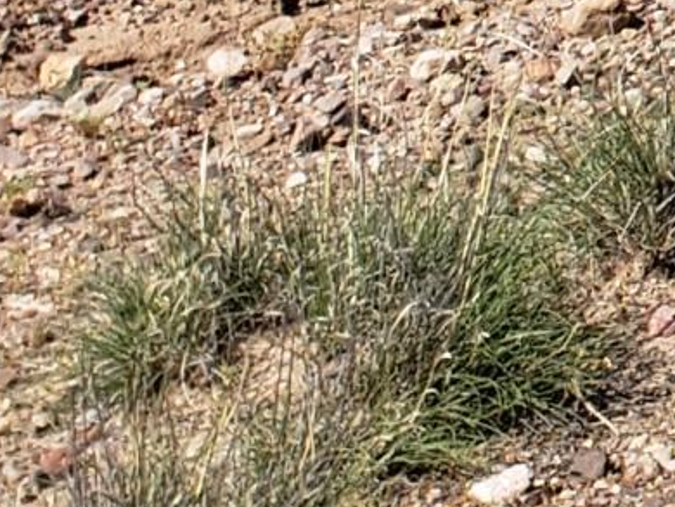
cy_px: -1121
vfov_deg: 6.6
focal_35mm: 200
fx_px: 3902
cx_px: 2574
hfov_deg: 7.5
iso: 50
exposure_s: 1/1641
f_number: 2.4
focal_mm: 4.3
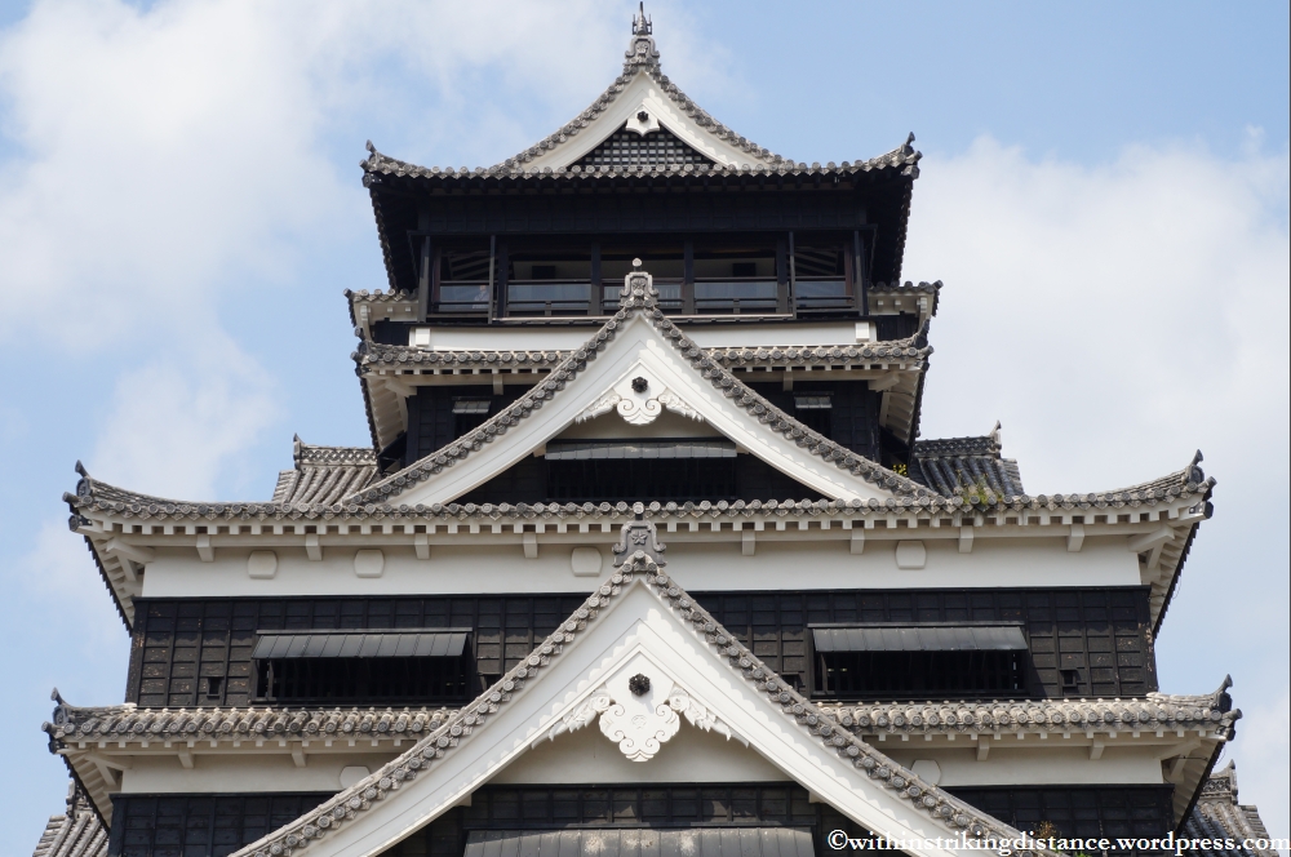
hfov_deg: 30.5
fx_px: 2364
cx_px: 646
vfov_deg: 20.6
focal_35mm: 66
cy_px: 428
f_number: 13
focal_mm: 44
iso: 200
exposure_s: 1/250
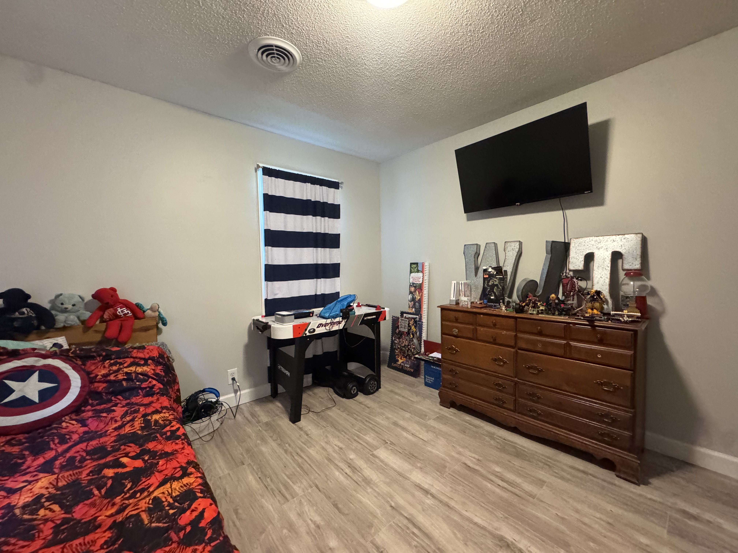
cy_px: 276
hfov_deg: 102.1
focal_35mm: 14
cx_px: 369
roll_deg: -0.3
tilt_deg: -0.7
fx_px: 298
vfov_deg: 85.7
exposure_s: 1/60
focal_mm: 2.22
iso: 1000
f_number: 2.2
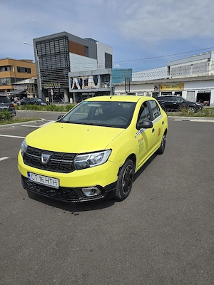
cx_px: 107
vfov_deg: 73.9
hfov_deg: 58.9
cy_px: 142
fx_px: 190
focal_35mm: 23
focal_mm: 6.3
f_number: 1.7
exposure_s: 1/1429
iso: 12
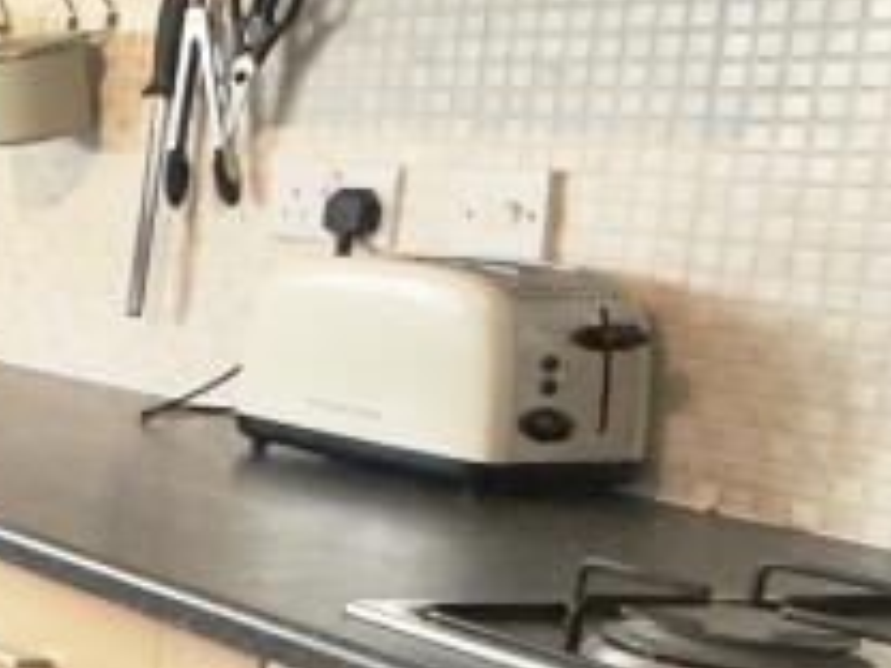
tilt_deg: -7.8
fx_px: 1776
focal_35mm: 69
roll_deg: +1.2
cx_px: -1229
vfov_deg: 21.3
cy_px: 360
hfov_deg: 15.4
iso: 100
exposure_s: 1/100
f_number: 2.2
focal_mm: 2.22
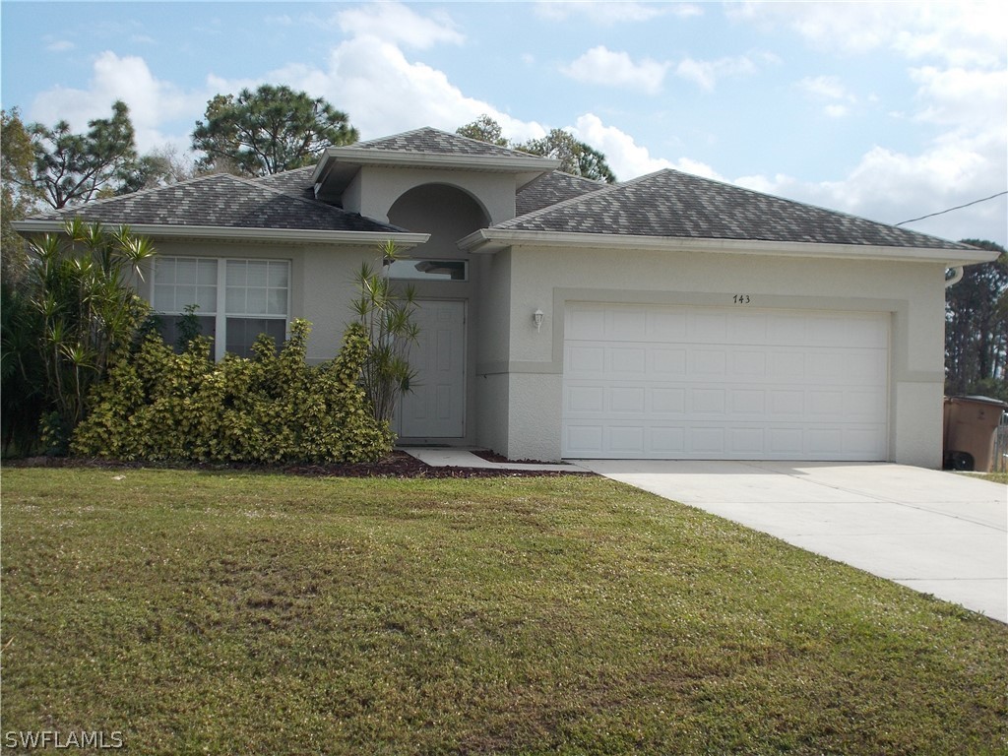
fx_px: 1456
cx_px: 504
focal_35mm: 50
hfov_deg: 38.2
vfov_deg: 29.1
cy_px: 378
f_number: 11.3
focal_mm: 9
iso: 80
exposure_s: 1/125
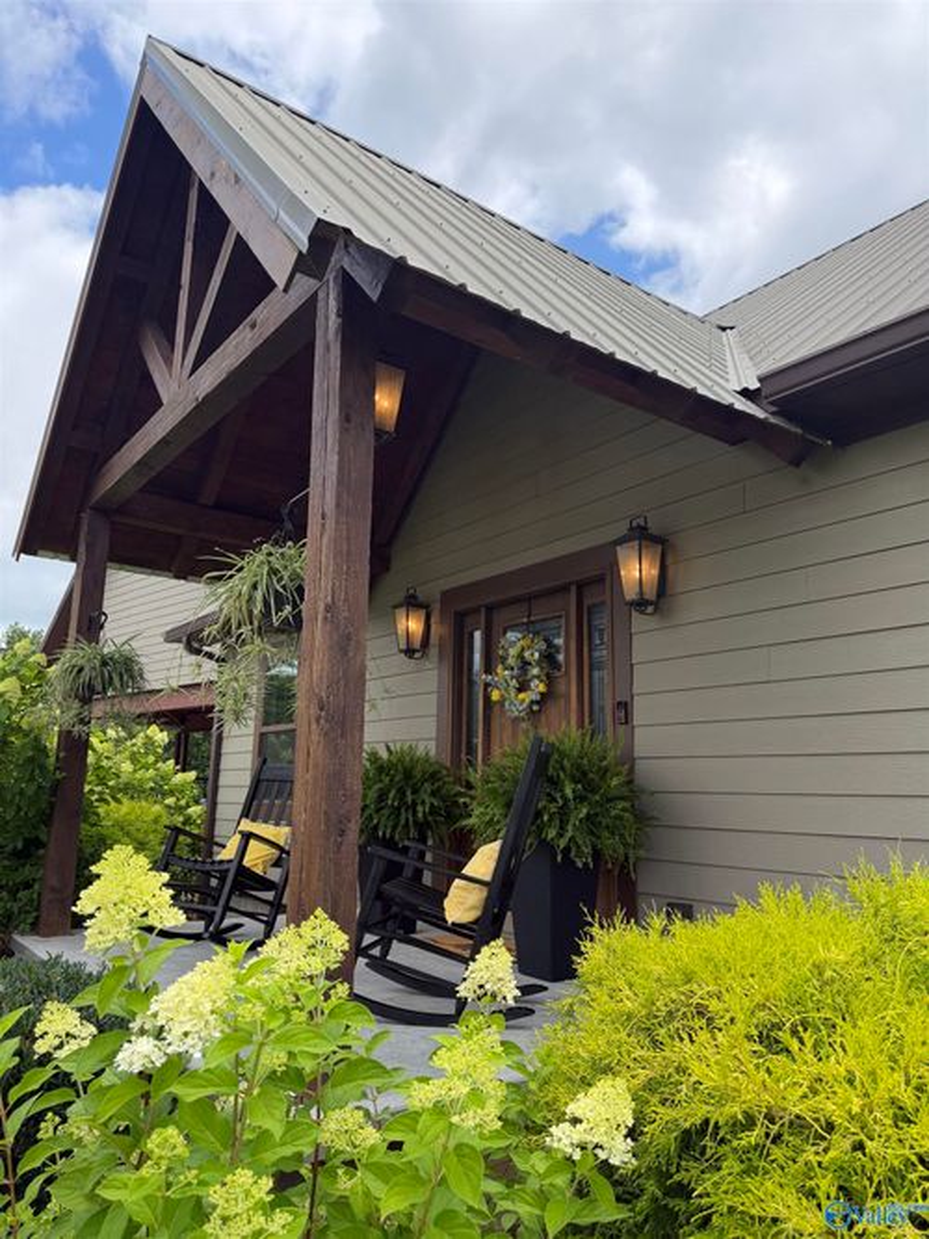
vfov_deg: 71.6
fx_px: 859
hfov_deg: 56.8
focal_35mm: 24
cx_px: 464
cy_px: 620
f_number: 1.78
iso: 100
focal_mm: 6.76
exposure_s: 1/2801
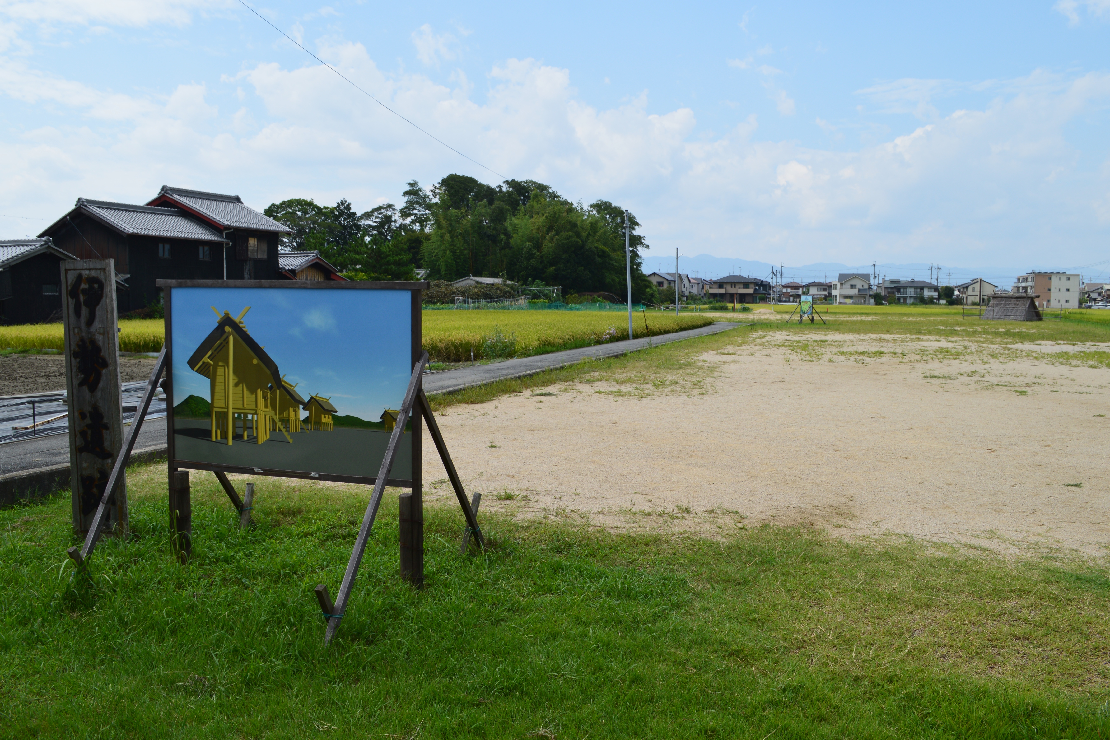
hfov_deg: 65.5
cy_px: 358
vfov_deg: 46.4
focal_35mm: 28
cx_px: 560
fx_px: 863
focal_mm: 18
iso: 100
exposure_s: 1/250
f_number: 8
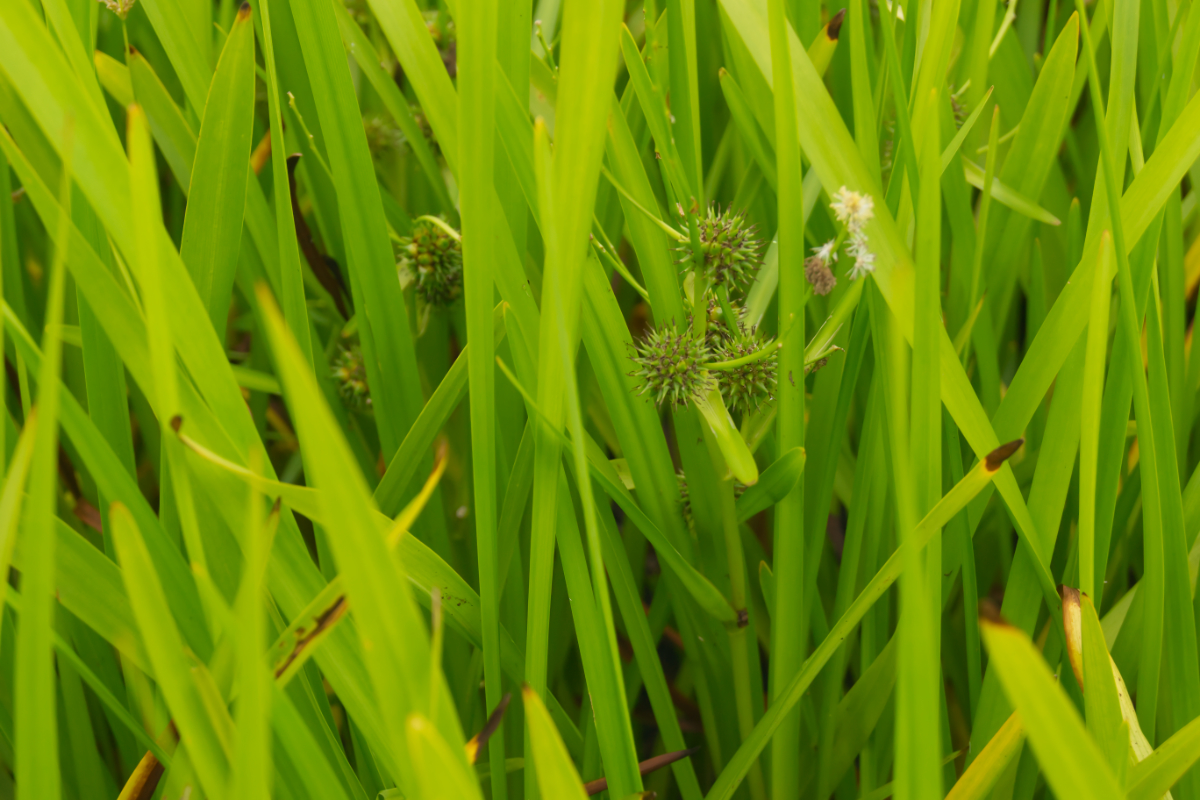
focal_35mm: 82
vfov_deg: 16.6
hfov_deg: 24.6
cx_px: 600
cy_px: 400
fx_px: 2750
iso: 1000
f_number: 9
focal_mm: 55
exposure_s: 1/500
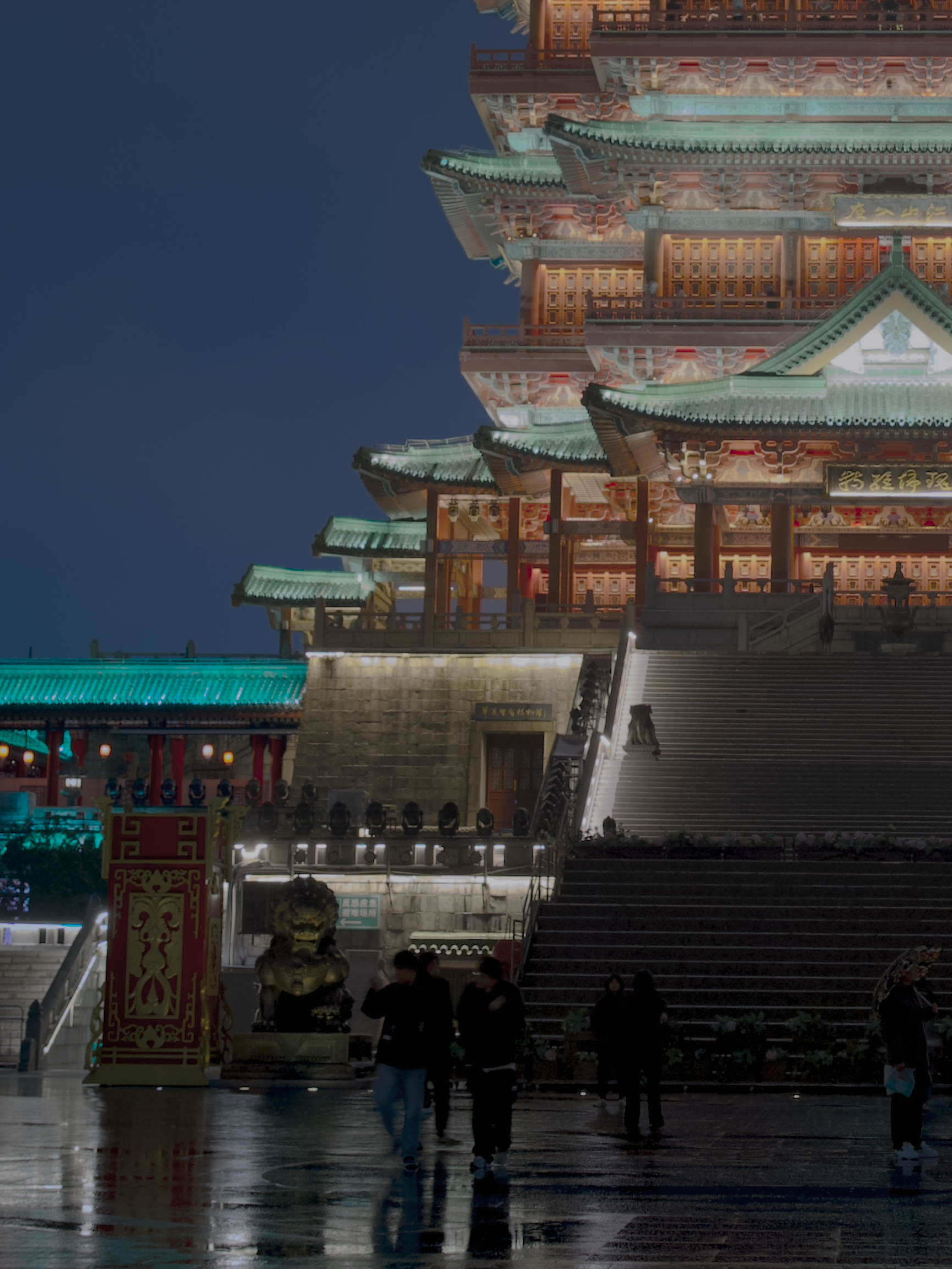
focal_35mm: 85
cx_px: 863
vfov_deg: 22.8
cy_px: 341
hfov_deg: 17.1
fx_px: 3125
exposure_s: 1/5
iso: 360
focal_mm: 34.5
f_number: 4
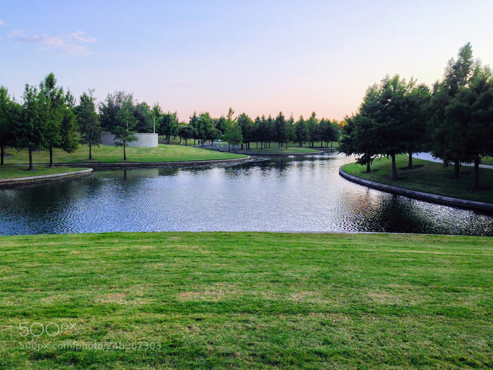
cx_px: 246
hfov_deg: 55.4
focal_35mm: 33
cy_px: 185
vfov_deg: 42.9
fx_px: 470
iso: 50
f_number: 2.4
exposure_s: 1/427
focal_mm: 4.12
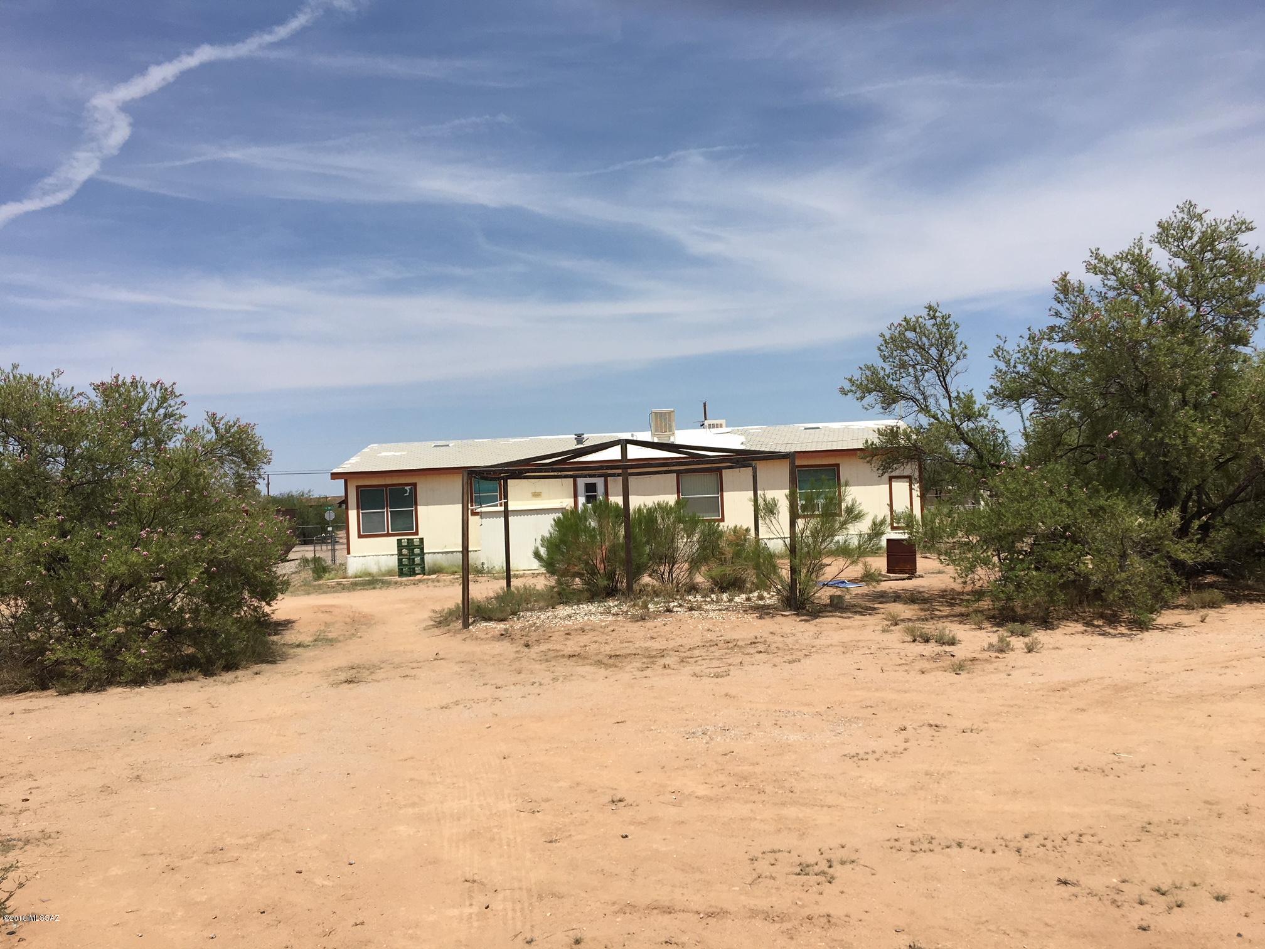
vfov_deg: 48.2
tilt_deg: +2.5
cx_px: 632
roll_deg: +1.4
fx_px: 1060
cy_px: 474
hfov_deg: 61.7
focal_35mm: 29
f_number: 2.2
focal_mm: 4.15
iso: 25
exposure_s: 1/3205
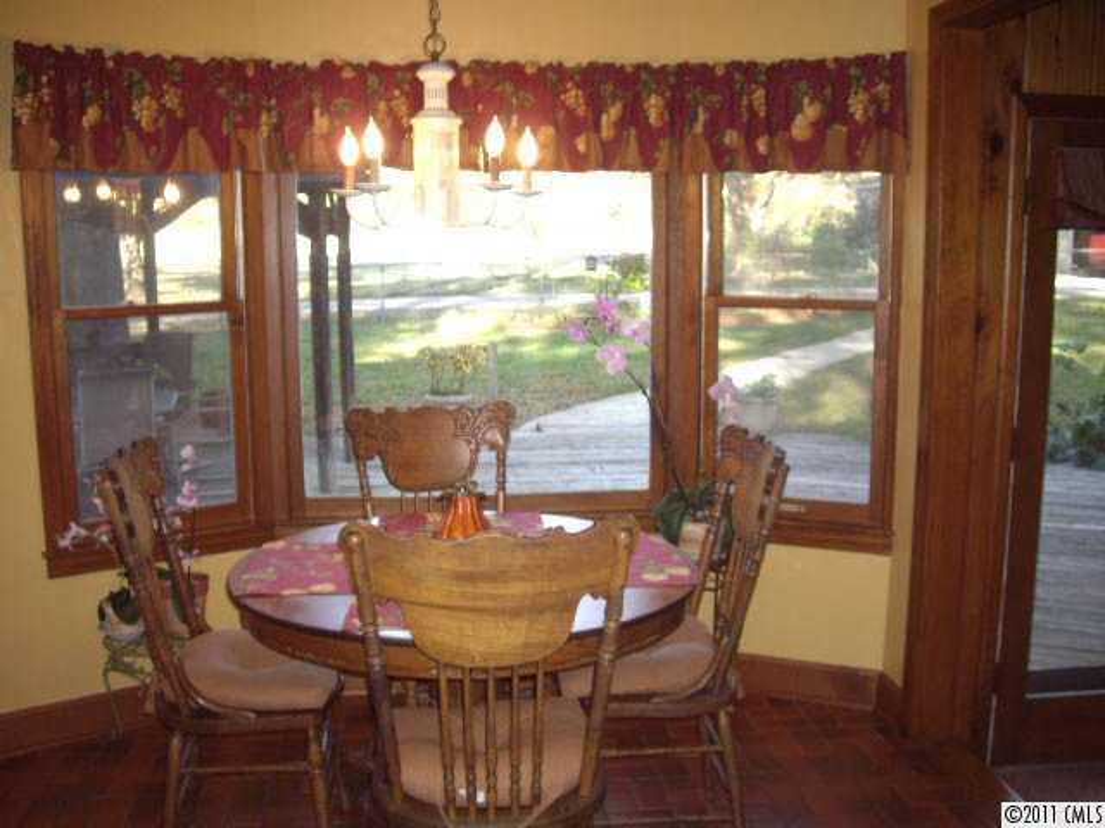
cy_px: 414
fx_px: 1213
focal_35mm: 38
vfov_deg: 37.7
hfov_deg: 49.0
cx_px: 552
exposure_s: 1/80
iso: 200
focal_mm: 6.2
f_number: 2.7
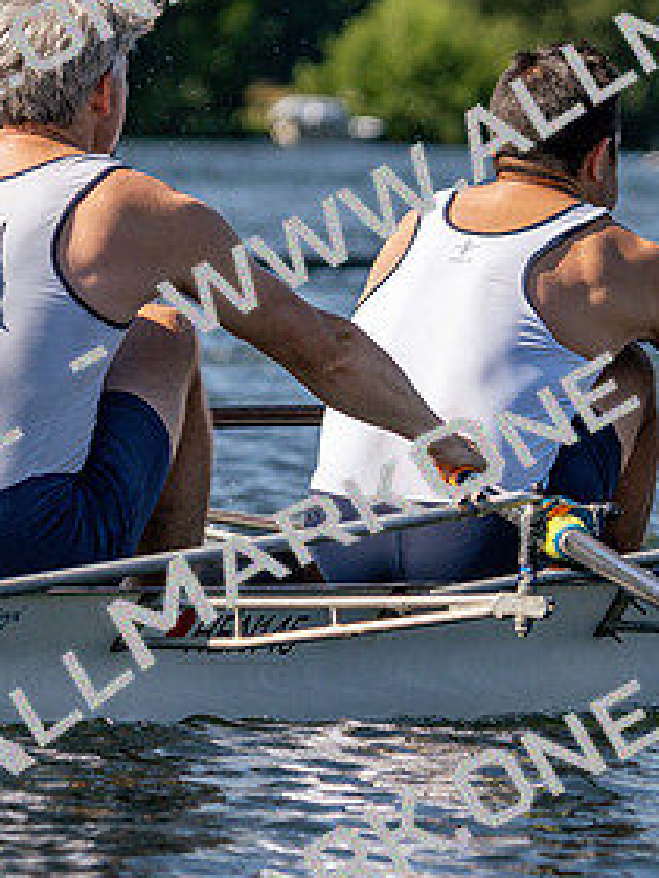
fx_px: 10128
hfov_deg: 3.7
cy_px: 343
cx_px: 546
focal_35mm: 399
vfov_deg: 5.0
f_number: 5.6
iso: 250
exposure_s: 1/1600
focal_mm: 200
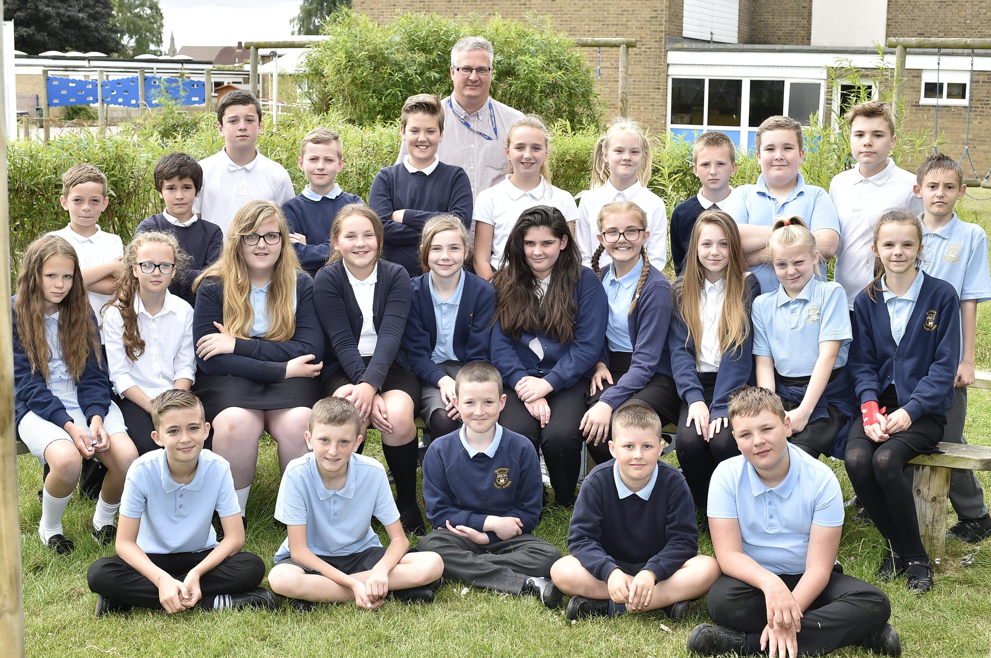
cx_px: 496
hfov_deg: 39.6
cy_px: 329
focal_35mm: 50
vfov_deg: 26.9
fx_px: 1375
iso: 400
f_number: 8
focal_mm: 50
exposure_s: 1/250
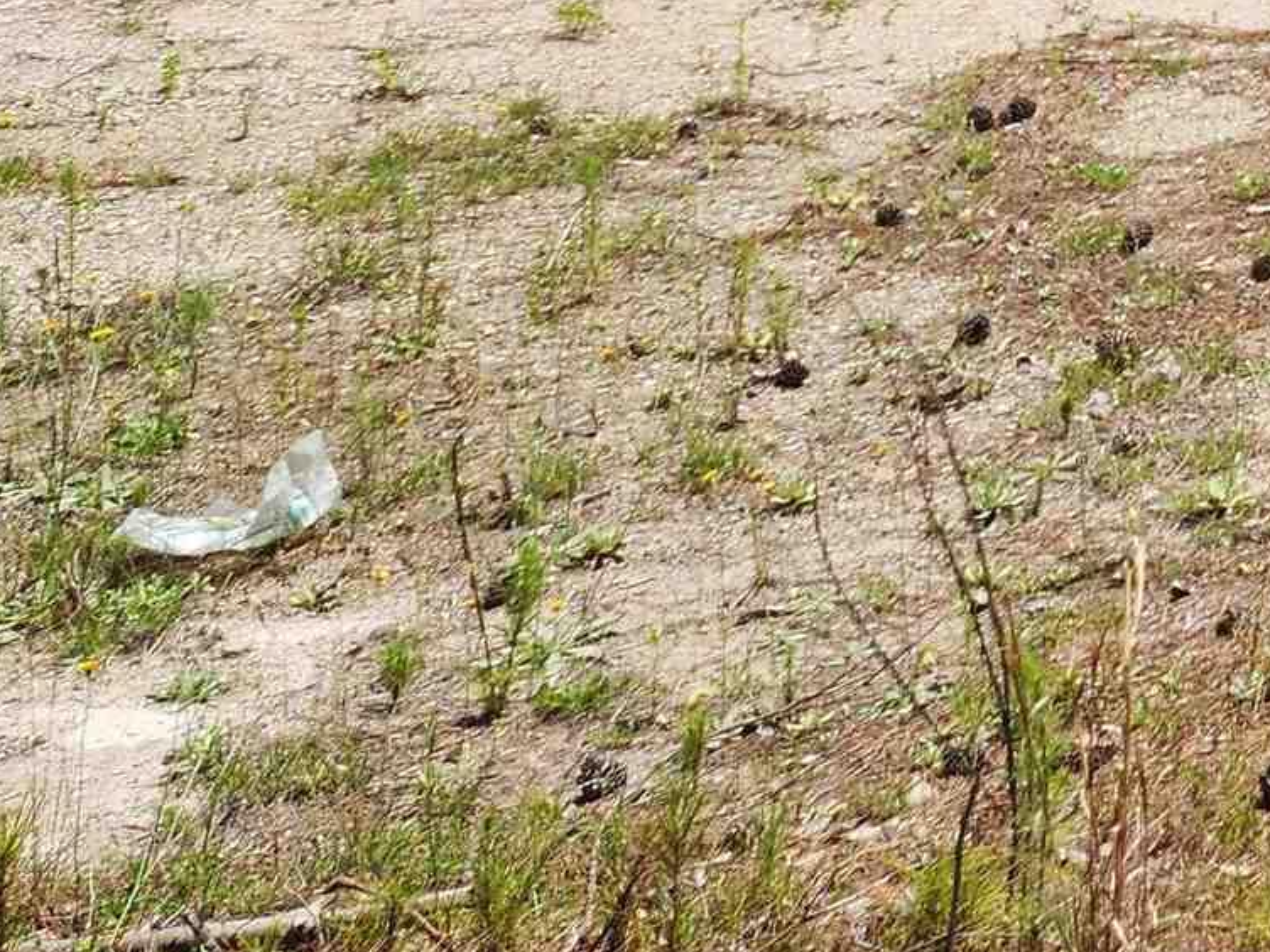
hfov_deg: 17.5
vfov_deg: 13.6
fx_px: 3449
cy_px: -923
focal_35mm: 94
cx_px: 2180
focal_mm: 6.4
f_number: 1.8
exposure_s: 1/781
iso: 12
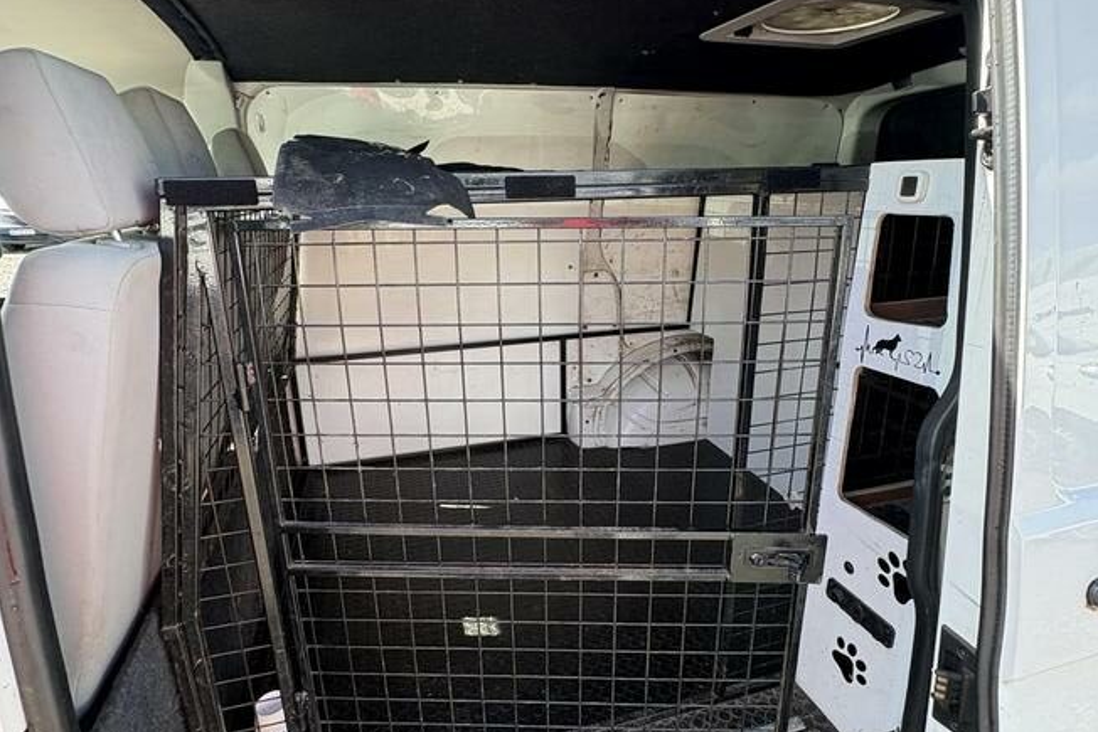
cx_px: 537
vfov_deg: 62.0
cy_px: 365
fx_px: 610
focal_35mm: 20
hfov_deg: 84.0
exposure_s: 1/143
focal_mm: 2.22
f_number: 2.2
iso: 64
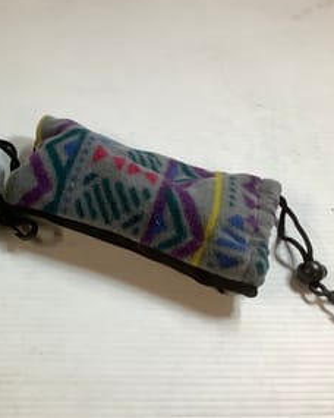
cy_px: 196
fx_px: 655
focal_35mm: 53
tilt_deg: -51.5
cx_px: 10
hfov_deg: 27.2
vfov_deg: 35.3
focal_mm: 3.3
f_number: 2.4
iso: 125
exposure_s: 1/50
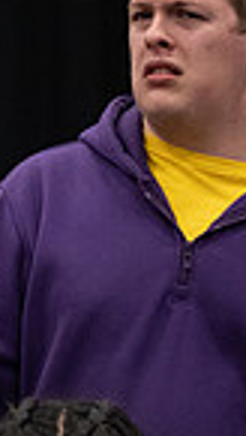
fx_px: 8004
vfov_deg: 3.1
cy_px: 174
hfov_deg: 1.7
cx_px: -588
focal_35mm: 693
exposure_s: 1/160
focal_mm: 166
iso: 8000
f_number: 6.3
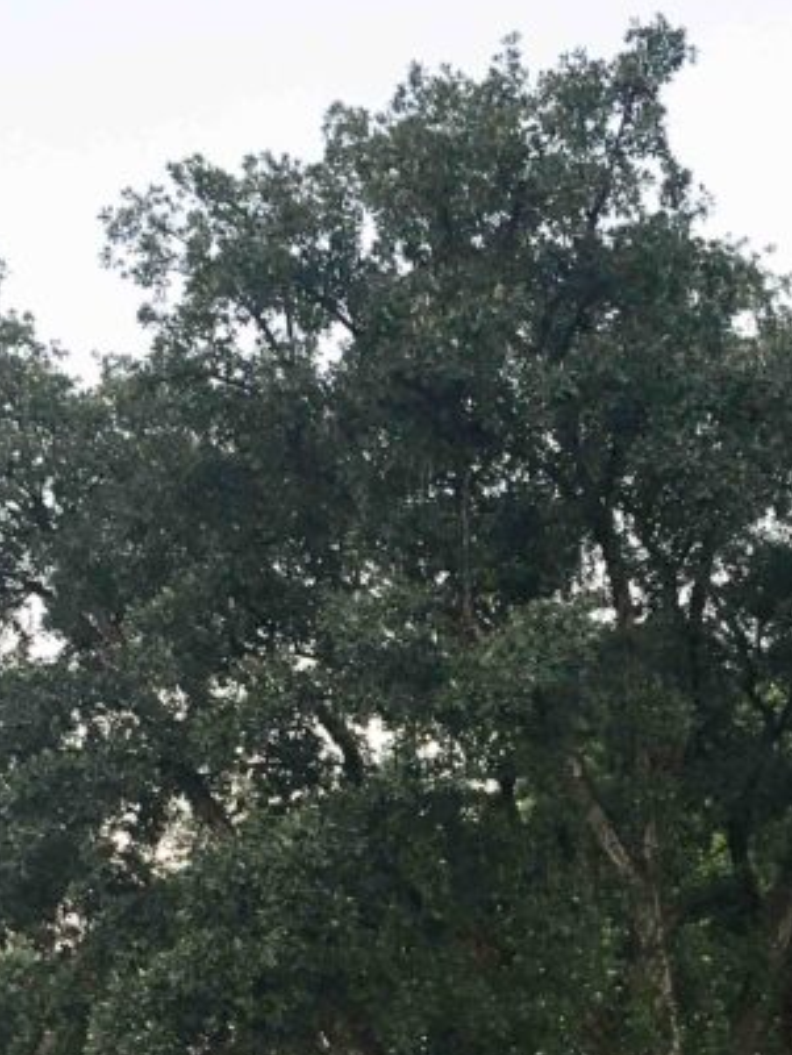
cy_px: 989
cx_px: 558
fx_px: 2256
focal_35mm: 74
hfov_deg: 19.8
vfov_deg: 25.3
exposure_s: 1/33
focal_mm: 4.15
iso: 64
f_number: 2.2
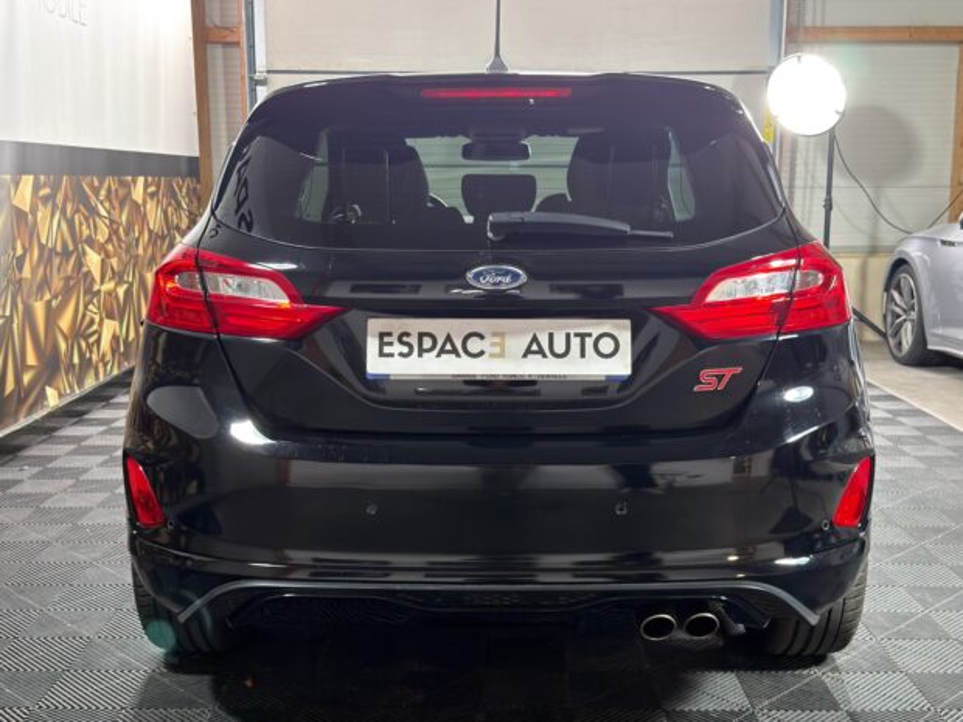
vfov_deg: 34.3
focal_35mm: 42
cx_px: 482
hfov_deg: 44.8
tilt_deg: -9.2
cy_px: 361
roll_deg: +0.0
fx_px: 1168
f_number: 1.78
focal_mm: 6.76
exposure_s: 1/33
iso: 400
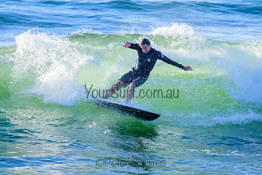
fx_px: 5823
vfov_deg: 1.7
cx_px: 131
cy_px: 88
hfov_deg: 2.6
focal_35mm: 800
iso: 2000
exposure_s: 1/2000
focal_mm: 800
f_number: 11
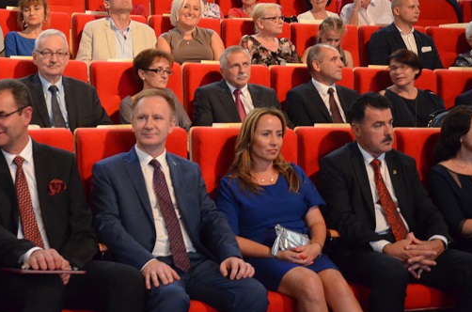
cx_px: 115
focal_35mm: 60
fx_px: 782
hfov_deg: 32.9
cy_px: 106
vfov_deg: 22.5
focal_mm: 25
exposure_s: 1/25
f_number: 4
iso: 3200
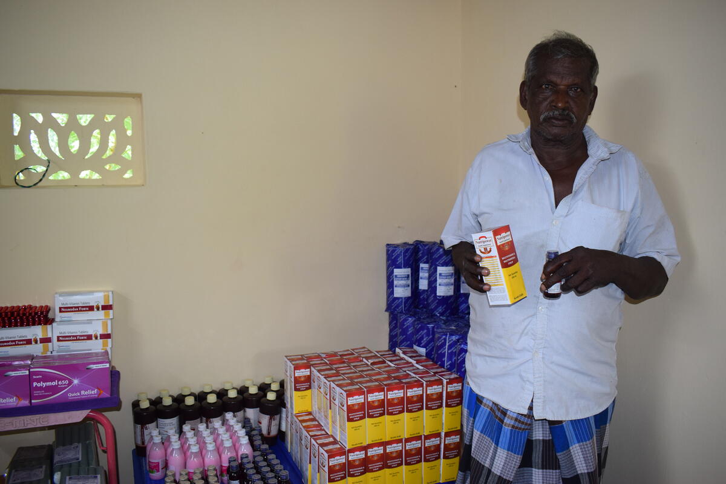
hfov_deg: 67.4
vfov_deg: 47.9
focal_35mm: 27
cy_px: 242
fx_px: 544
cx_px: 363
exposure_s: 1/100
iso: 800
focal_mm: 18
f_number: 5
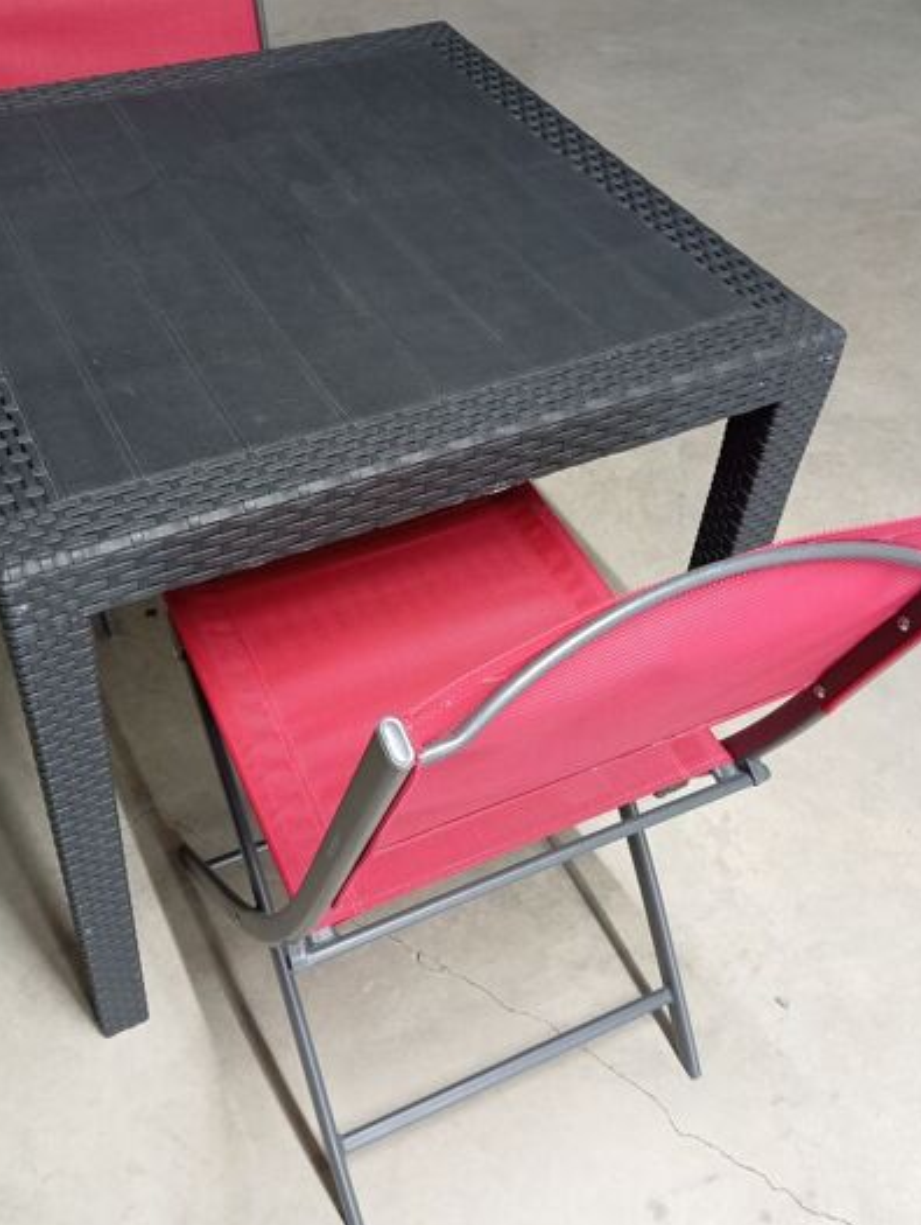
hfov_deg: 41.7
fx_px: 1204
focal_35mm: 34
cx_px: 373
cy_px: 512
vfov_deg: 53.7
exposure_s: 1/33.3
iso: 862
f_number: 1.8
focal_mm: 4.22
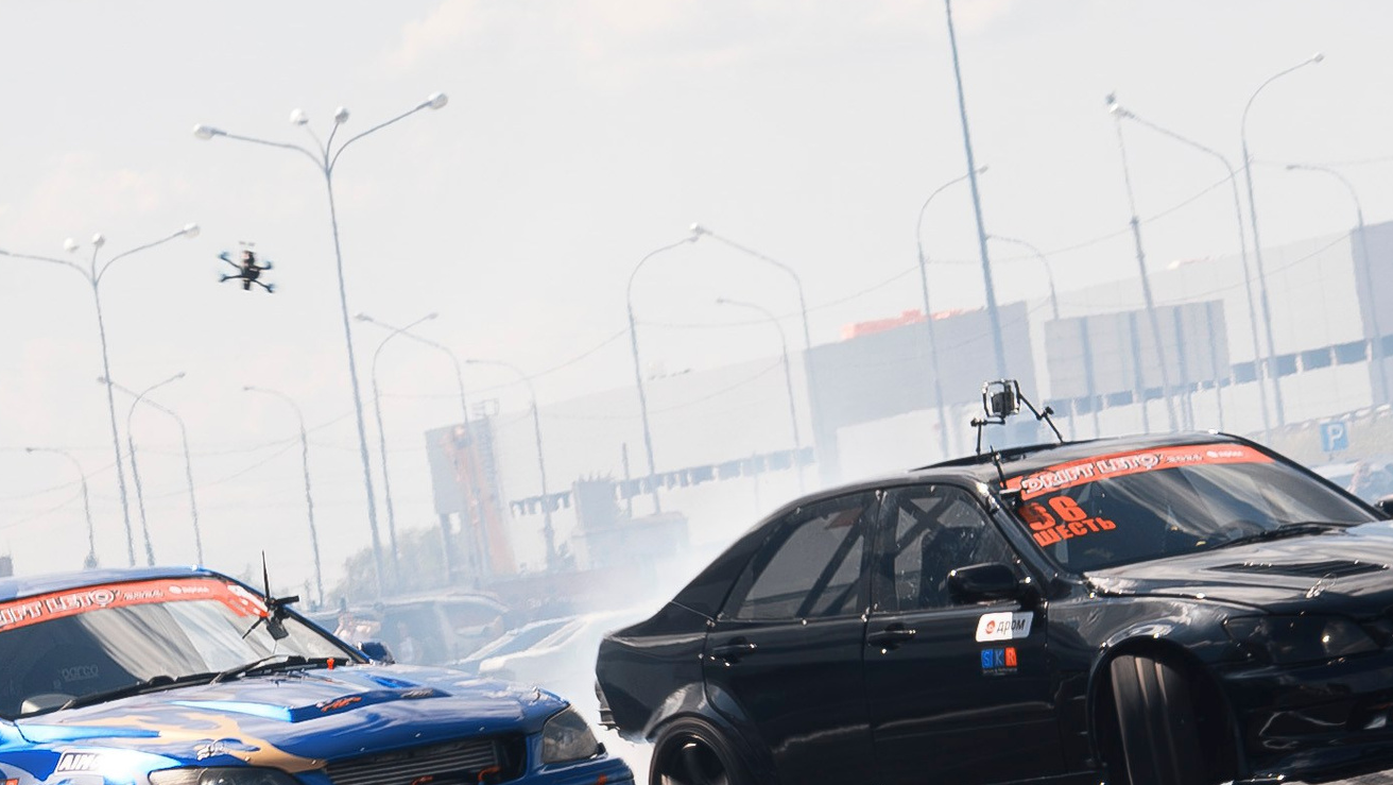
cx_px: 353
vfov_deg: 3.7
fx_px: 12230
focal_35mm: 331
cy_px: 774
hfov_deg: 6.5
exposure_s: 1/125
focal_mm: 75
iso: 100
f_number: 10
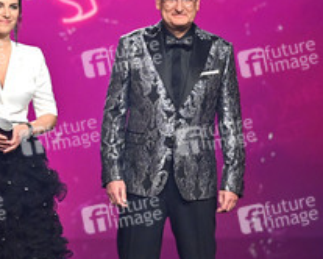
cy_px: 176
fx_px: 3512
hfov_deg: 5.3
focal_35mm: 367
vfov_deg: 4.2
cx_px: 80
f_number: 2.8
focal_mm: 180
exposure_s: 1/400
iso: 2000
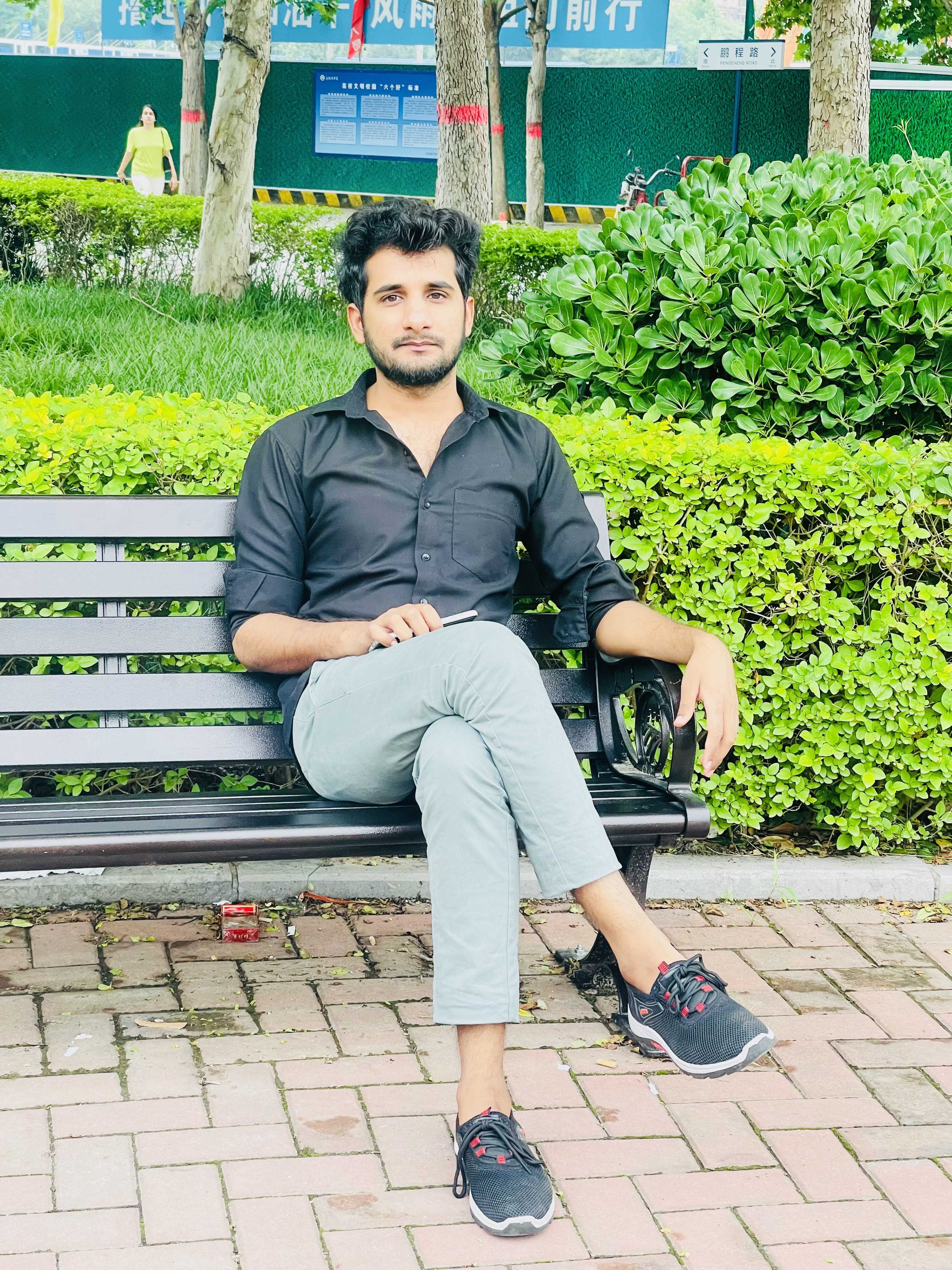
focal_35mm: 64
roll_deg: -2.1
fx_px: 2347
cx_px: 476
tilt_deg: -11.3
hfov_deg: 22.9
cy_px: 635
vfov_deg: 30.3
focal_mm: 7.5
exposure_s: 1/99
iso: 125
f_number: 2.2
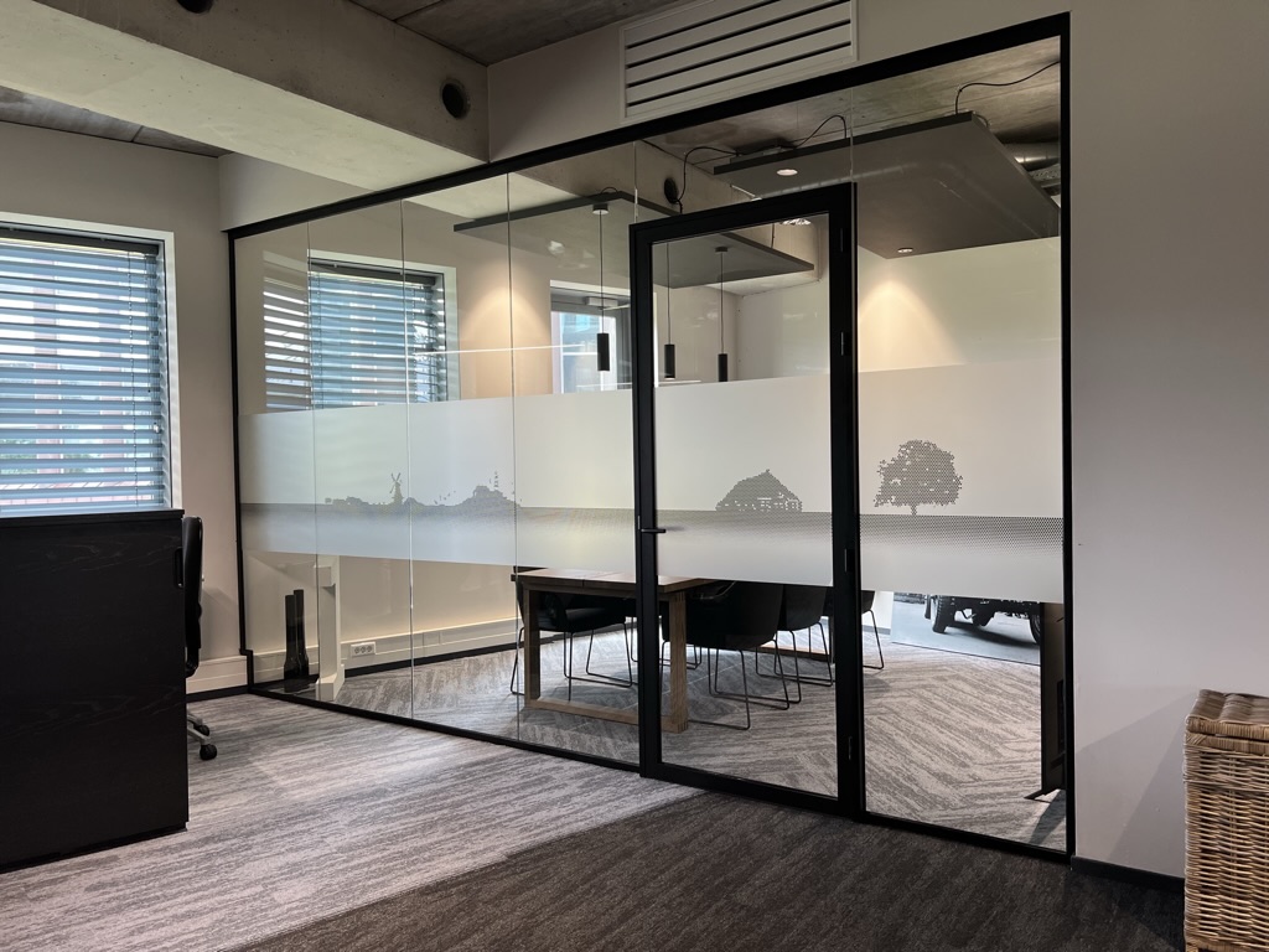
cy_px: 476
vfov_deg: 53.1
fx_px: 953
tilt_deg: +0.0
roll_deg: +2.0
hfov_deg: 67.3
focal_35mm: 26
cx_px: 634
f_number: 1.5
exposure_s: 1/100
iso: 100
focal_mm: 5.7
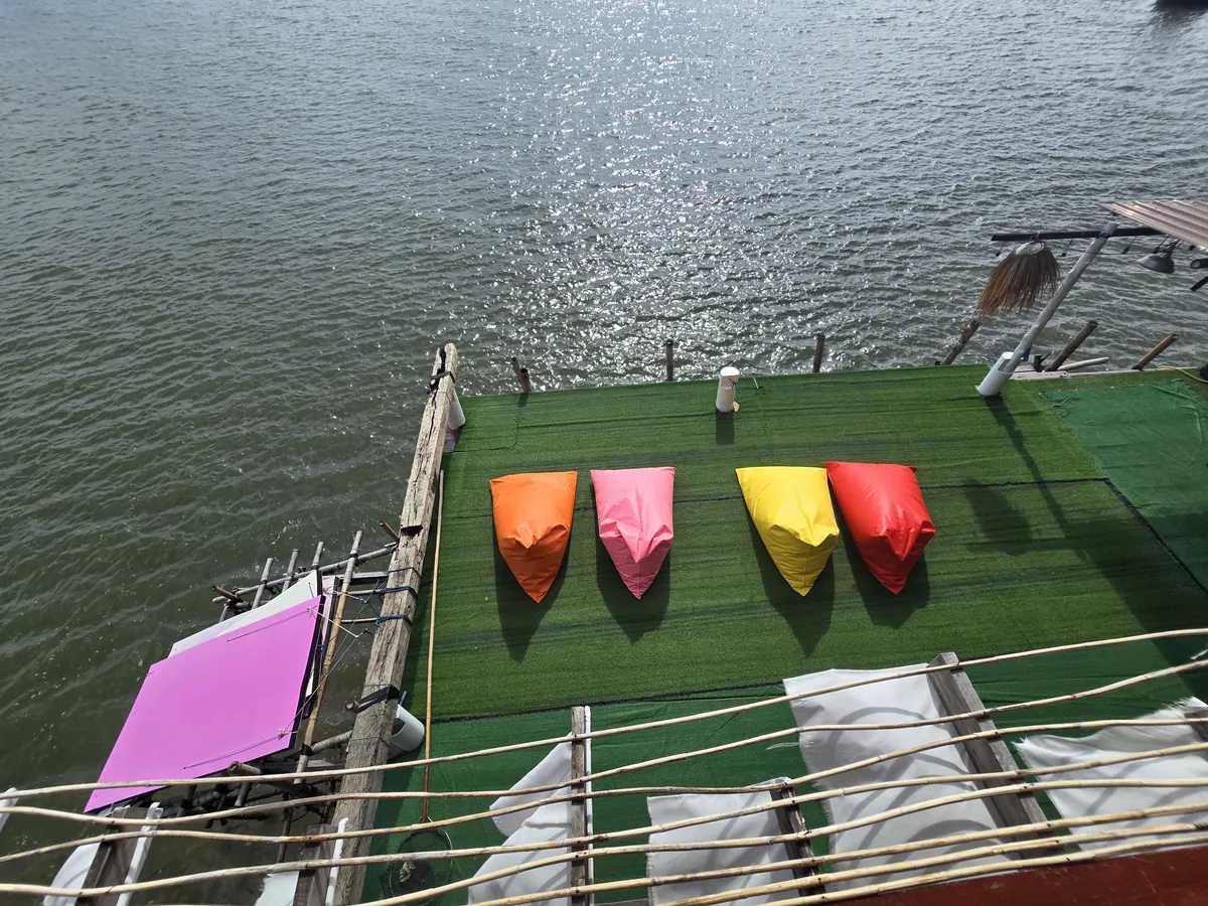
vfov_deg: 89.9
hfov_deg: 106.2
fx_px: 454
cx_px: 604
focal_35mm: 13
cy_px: 453
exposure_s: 1/2510
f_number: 2.2
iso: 50
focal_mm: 2.2
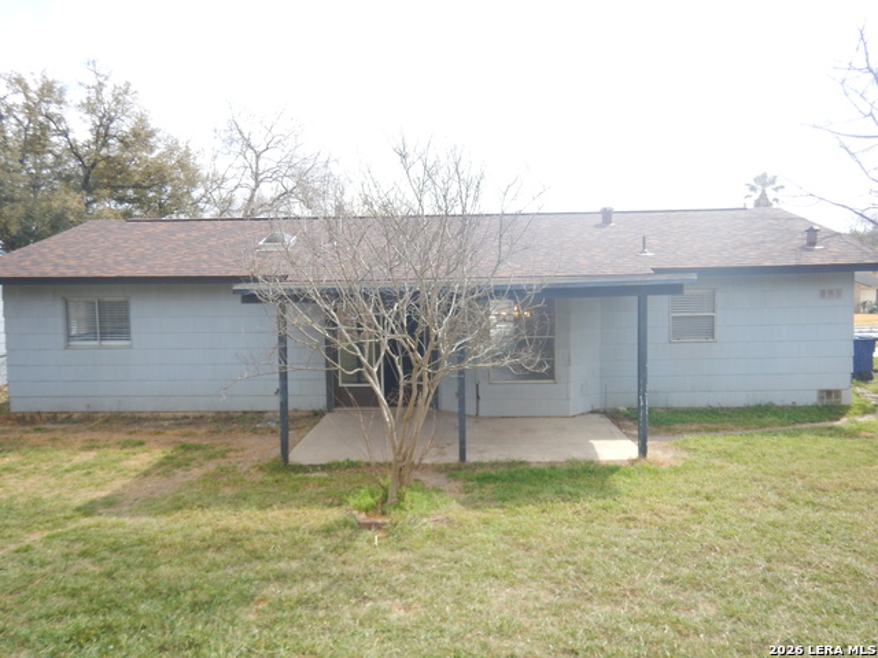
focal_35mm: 24
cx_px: 439
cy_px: 329
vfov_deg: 56.8
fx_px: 609
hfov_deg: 71.6
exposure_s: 1/640
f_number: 2.8
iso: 125
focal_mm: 4.3
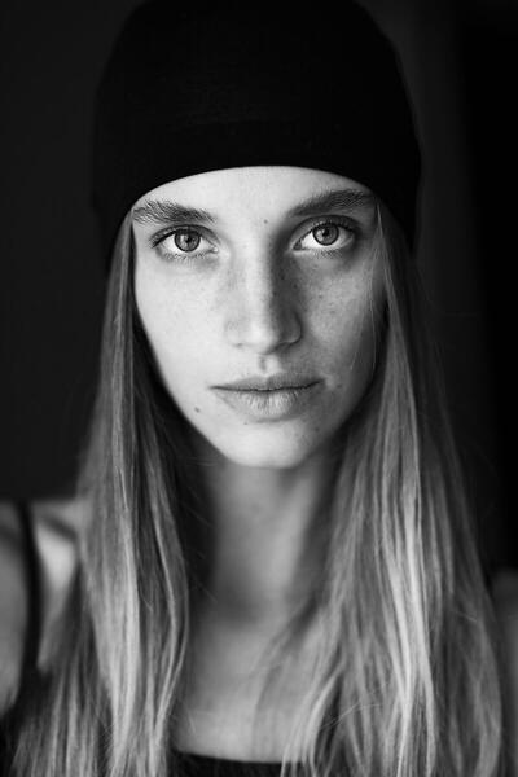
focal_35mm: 85
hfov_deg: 16.1
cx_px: 259
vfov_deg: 23.9
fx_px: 1834
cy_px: 388
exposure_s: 1/160
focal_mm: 85
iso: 320
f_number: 1.8
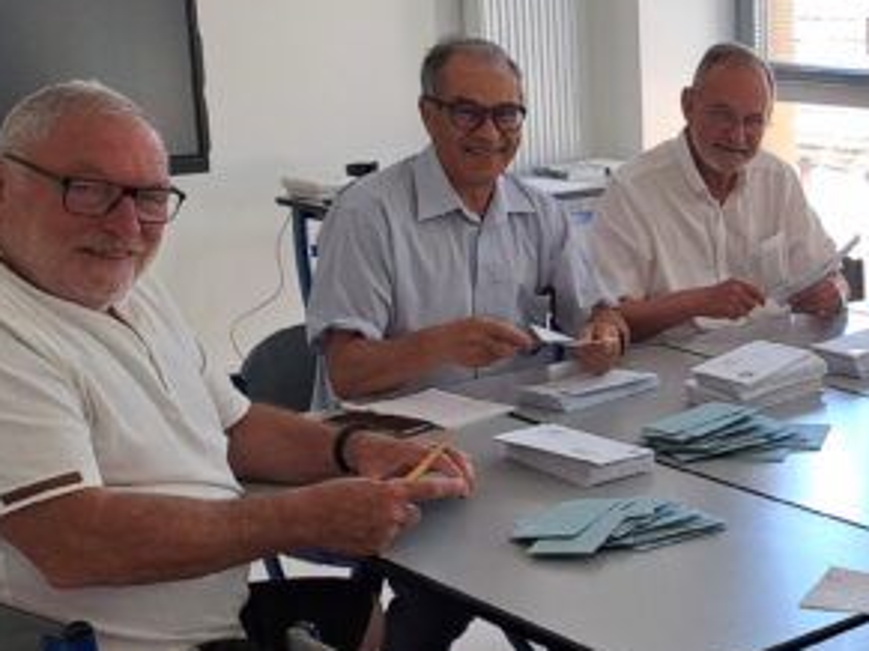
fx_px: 1656
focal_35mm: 66
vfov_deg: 22.2
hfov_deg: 27.1
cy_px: 308
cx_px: 944
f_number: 1.8
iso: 40
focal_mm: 4.65
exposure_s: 1/50
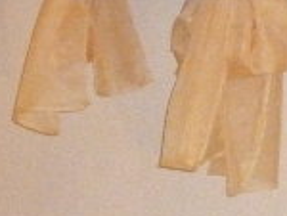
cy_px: 174
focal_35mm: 149
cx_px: -436
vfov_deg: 10.0
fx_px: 1237
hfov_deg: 10.9
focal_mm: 5
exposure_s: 1/60
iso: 1000
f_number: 3.1
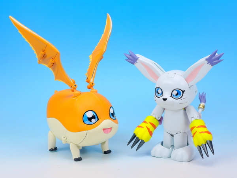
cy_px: 89
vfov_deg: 21.9
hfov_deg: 29.0
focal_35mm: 67
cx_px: 118
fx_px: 459
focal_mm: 14.3
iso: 80
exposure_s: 1/1.6
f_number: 7.1
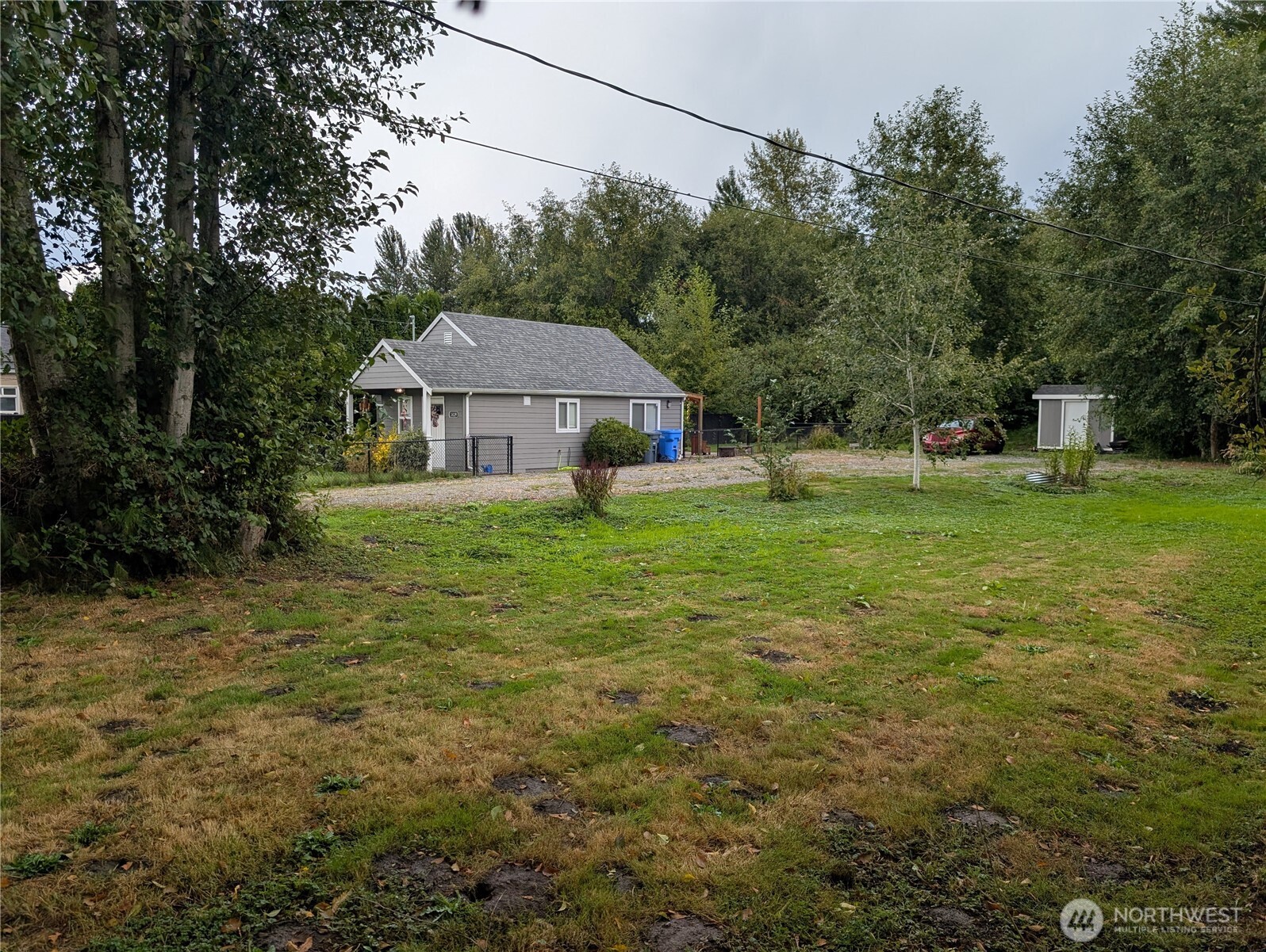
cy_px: 476
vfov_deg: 56.9
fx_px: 879
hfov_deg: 71.5
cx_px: 633
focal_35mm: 24
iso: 22
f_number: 1.68
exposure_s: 1/623
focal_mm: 6.9
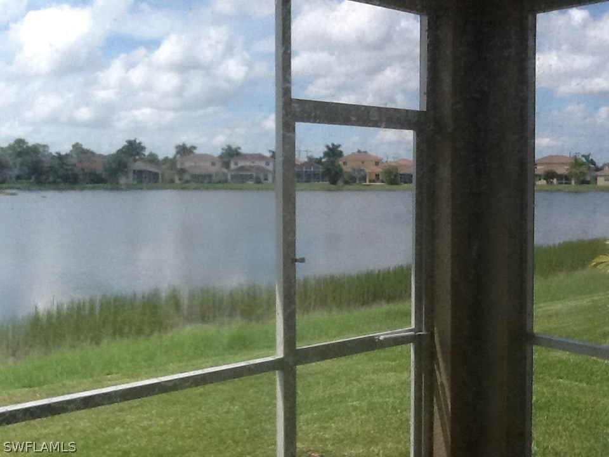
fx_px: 774
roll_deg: -0.2
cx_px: 304
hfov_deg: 42.9
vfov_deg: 32.9
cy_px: 228
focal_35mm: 44
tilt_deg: -3.6
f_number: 2.4
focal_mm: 2.03
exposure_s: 1/863
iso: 40
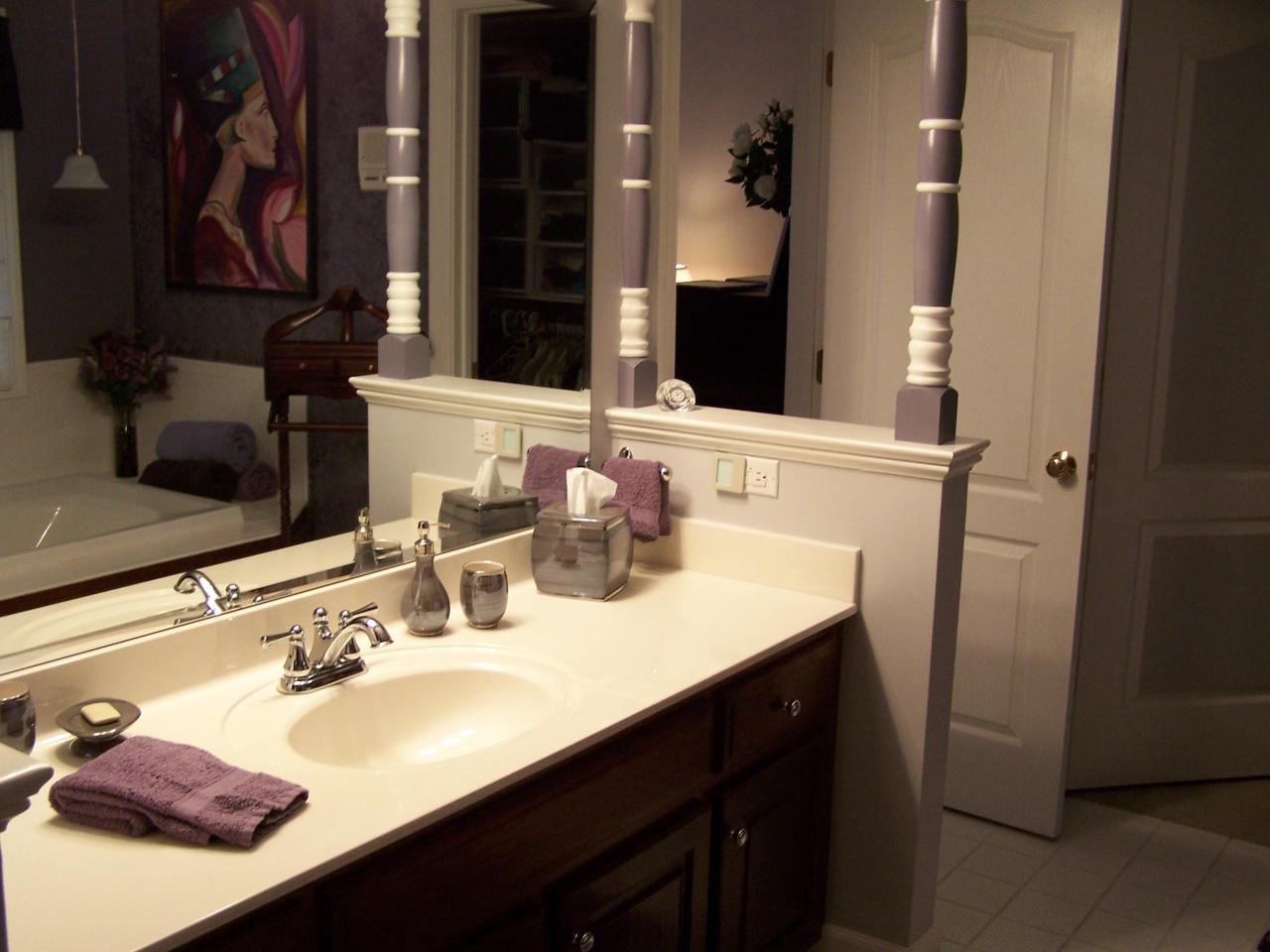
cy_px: 476
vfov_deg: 37.7
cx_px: 635
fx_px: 1394
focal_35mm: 38
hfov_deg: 49.0
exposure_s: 1/25
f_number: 2.8
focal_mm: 6.3
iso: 140
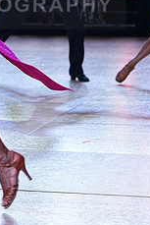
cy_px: -3
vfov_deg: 11.5
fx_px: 1104
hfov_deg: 7.7
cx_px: -8
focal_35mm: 177
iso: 800
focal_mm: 70
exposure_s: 1/500
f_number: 4
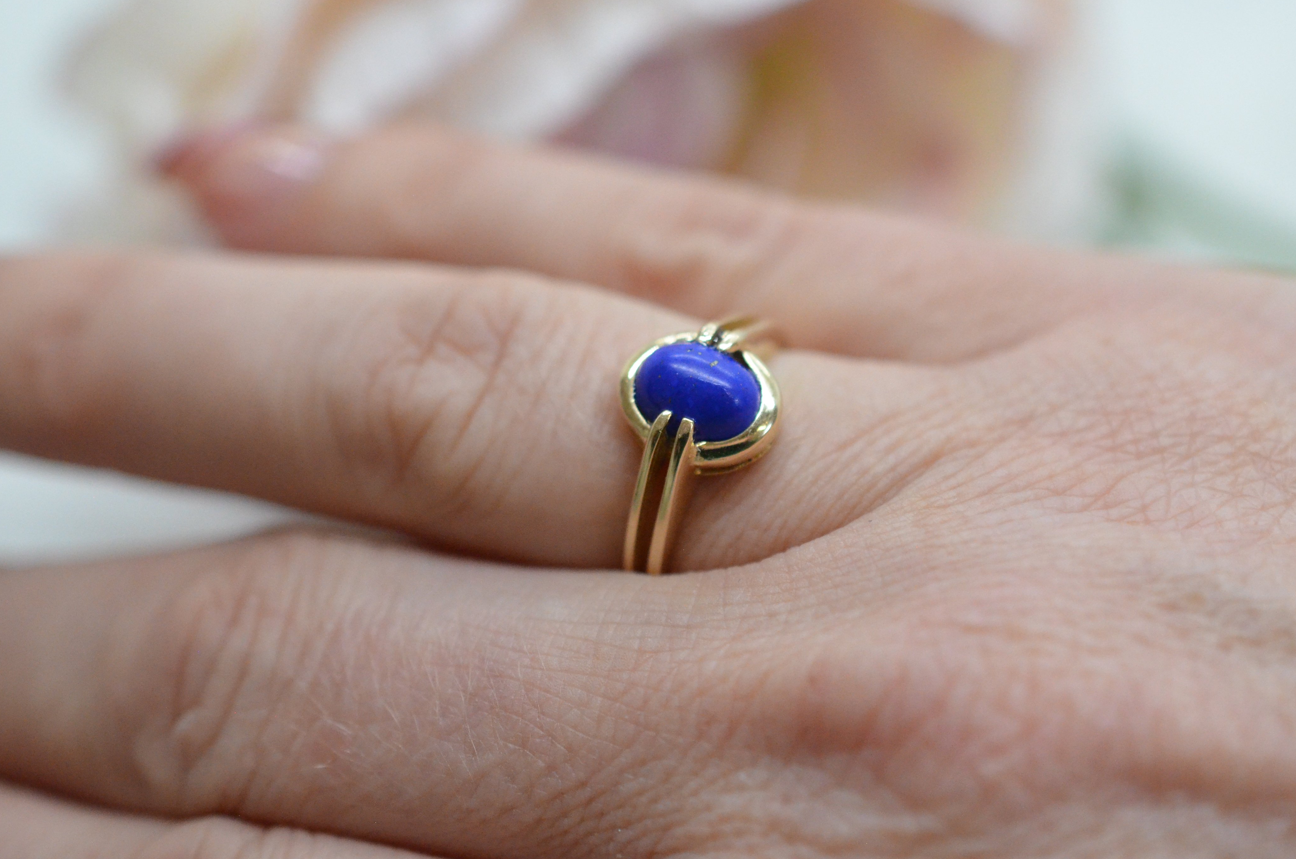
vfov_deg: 18.8
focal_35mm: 72
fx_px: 2587
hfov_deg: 28.1
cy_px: 388
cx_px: 704
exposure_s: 1/2000
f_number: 4
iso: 3200
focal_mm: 40
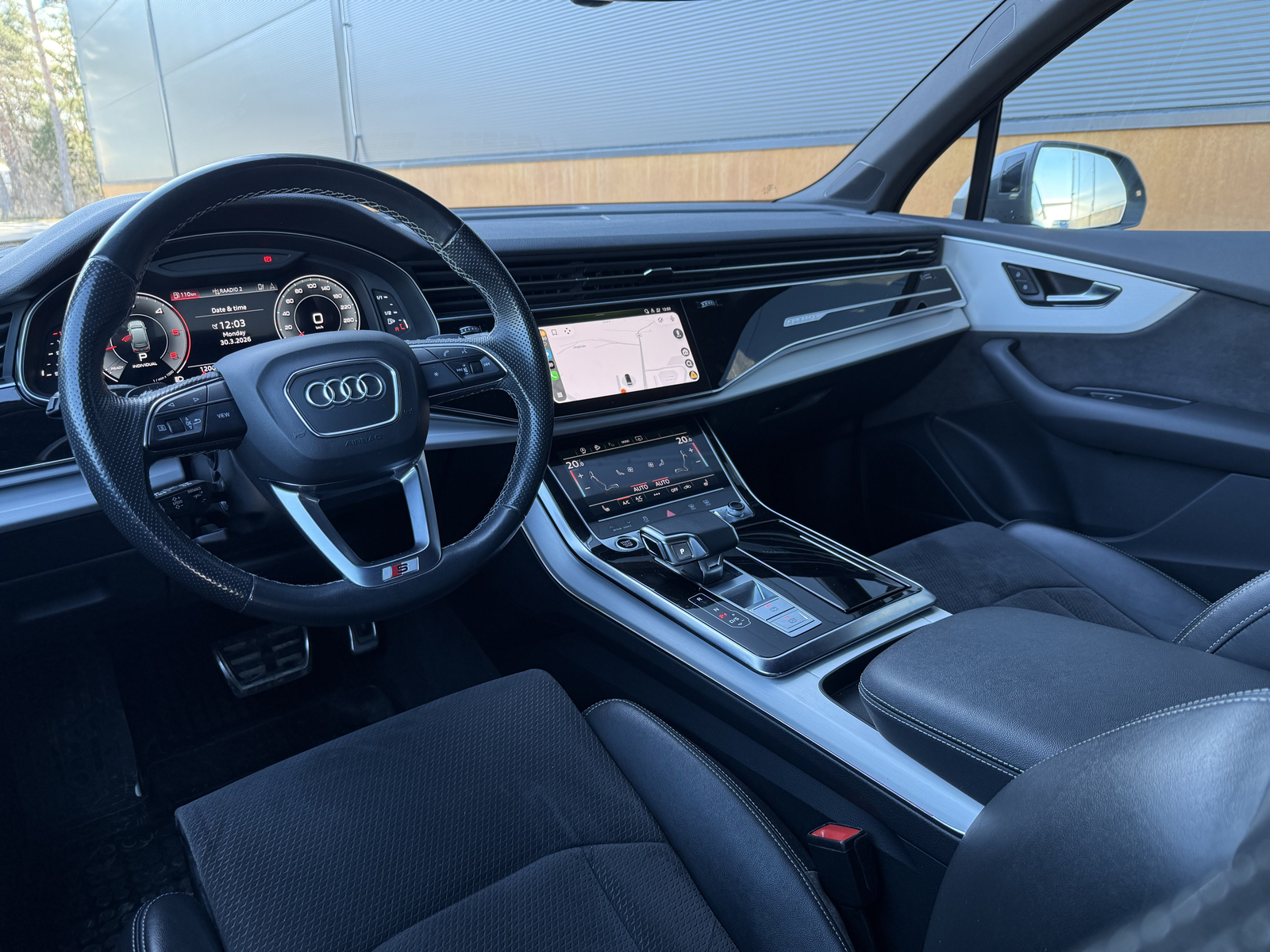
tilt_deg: -17.2
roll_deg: +1.8
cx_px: 635
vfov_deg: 56.8
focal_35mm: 24
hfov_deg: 71.6
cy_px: 476
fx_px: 881
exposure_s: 1/121
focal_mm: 6.76
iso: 160
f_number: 1.78
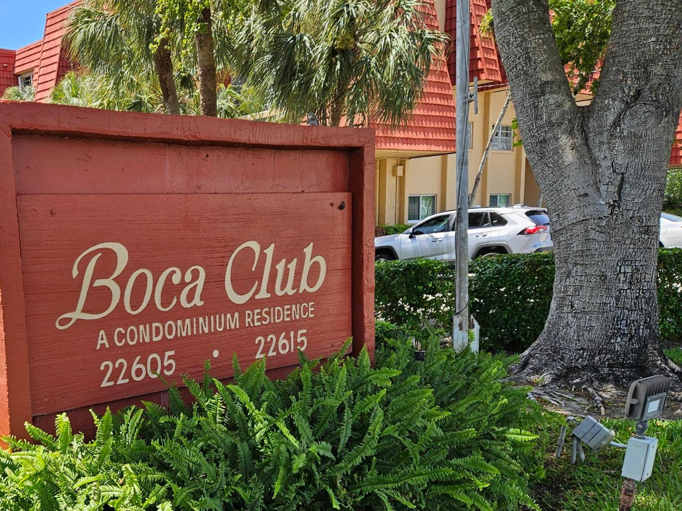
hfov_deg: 44.4
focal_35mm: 40
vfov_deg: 35.5
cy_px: 348
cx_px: 129
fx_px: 788
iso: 25
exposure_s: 1/679
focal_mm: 5.4
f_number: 1.8
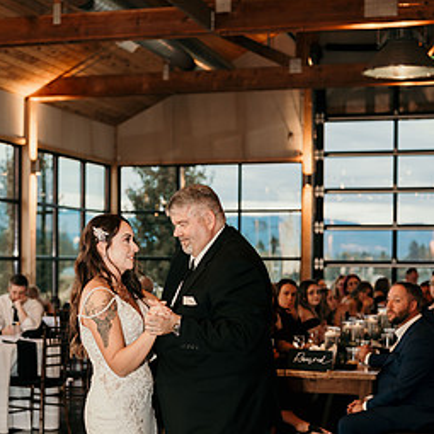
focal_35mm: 75
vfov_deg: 22.9
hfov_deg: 23.0
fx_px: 1064
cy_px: 300
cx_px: 180
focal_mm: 50
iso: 500
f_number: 2.8
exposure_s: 1/100
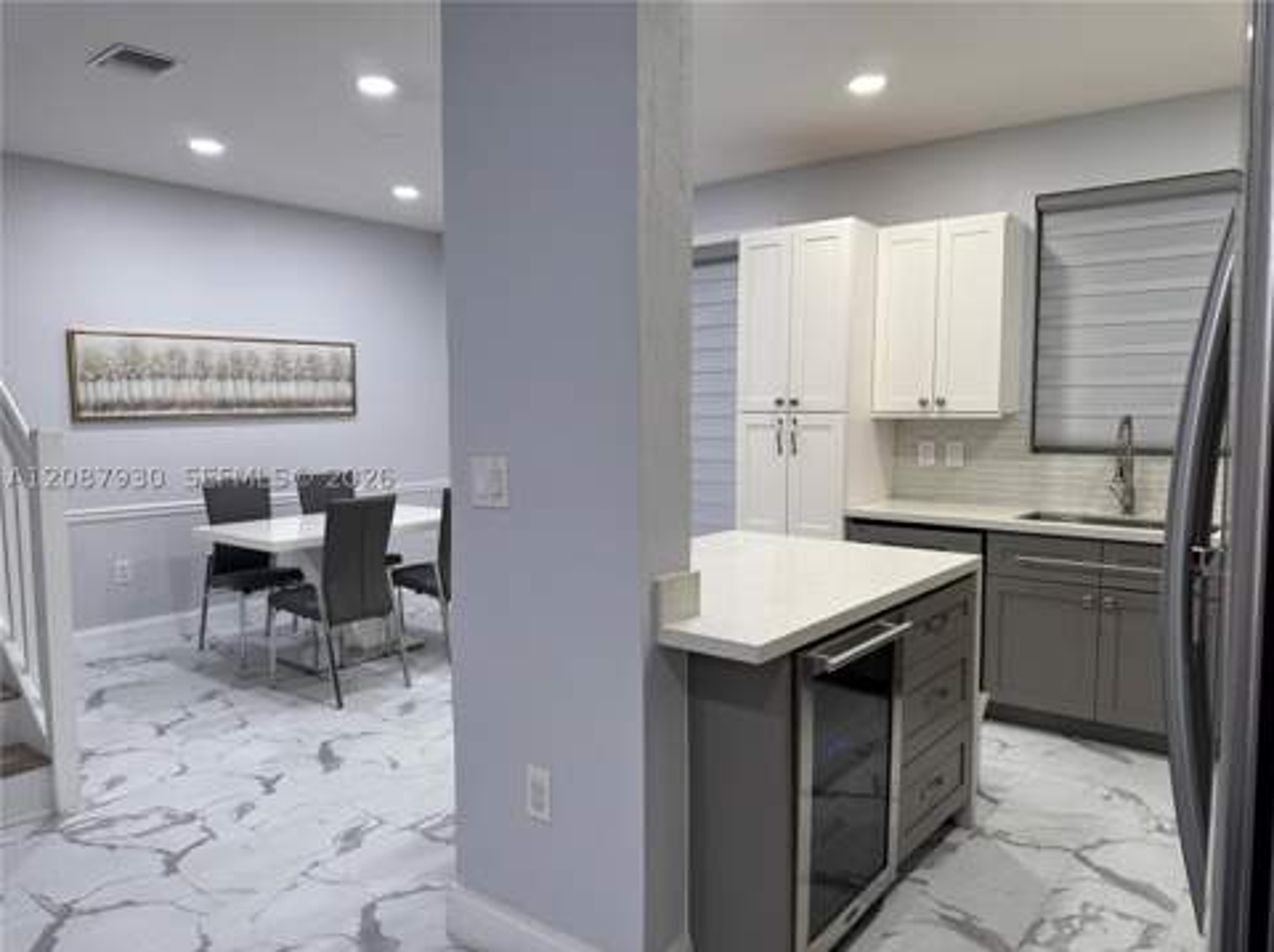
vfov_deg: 56.7
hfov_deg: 71.7
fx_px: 882
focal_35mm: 24
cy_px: 476
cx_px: 637
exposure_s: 1/120
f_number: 1.78
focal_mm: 6.76
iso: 125
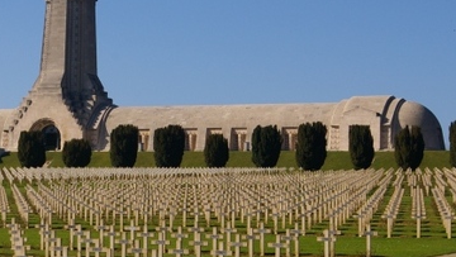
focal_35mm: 129
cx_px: 52
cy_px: 123
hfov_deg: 16.4
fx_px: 1561
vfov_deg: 9.4
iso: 200
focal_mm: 43
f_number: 11
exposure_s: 1/350
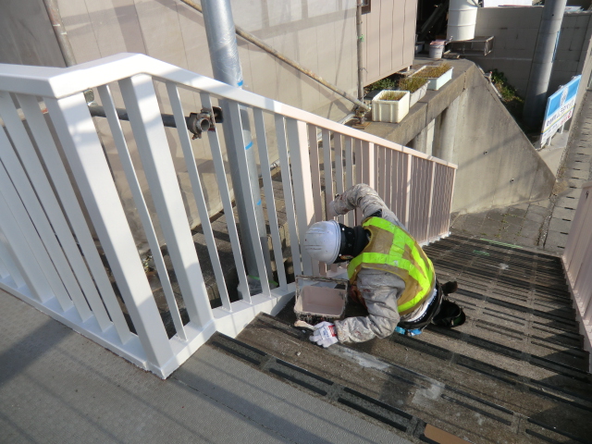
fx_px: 410
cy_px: 222
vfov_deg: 56.8
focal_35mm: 24
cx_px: 296
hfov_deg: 71.6
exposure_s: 1/800
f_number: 3.2
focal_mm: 4.3
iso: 64
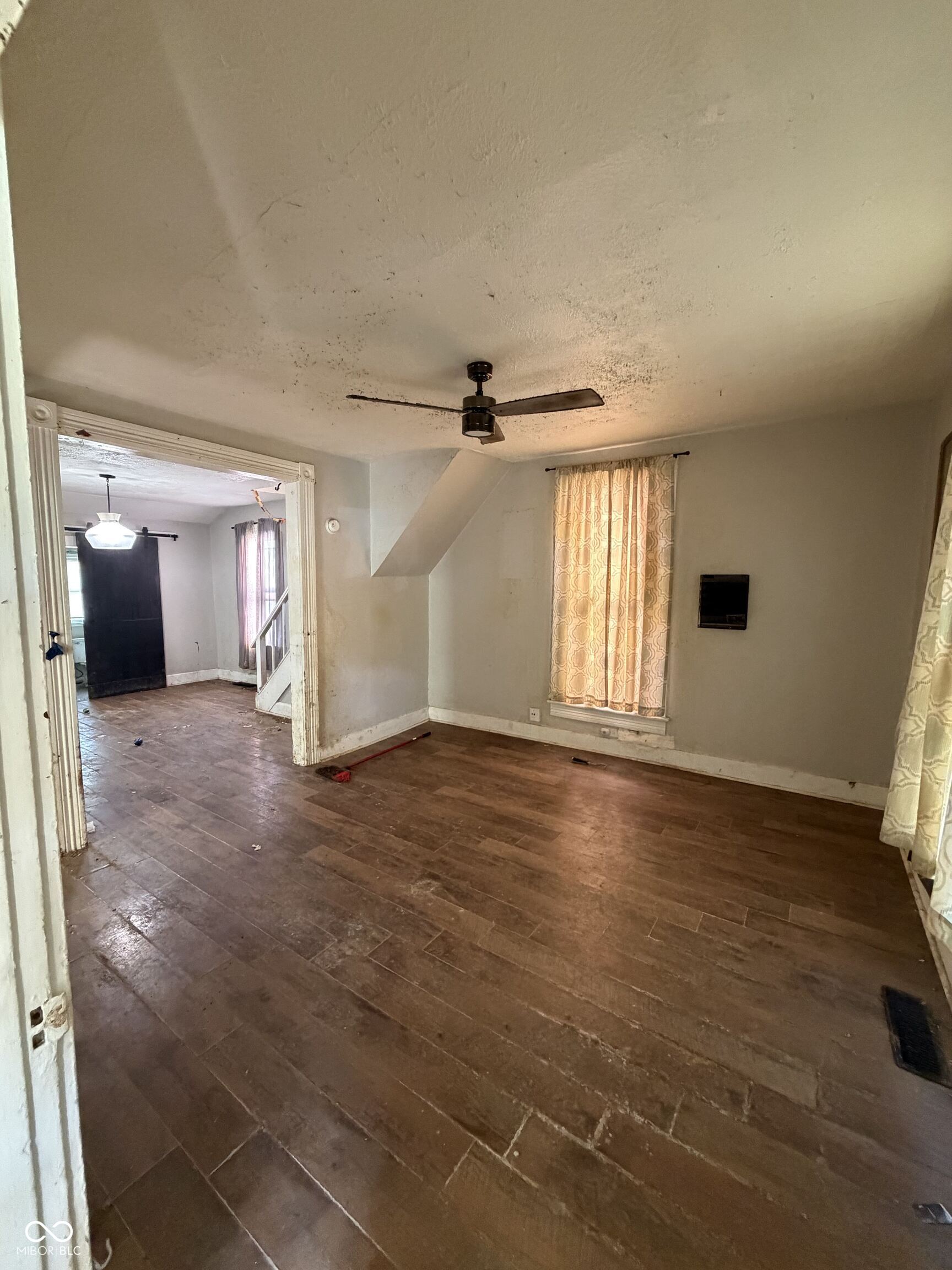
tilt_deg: -5.6
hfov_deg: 85.7
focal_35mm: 14
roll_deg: -0.1
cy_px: 635
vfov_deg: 102.1
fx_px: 513
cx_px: 476
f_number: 2.2
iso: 800
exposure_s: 1/60
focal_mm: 2.22
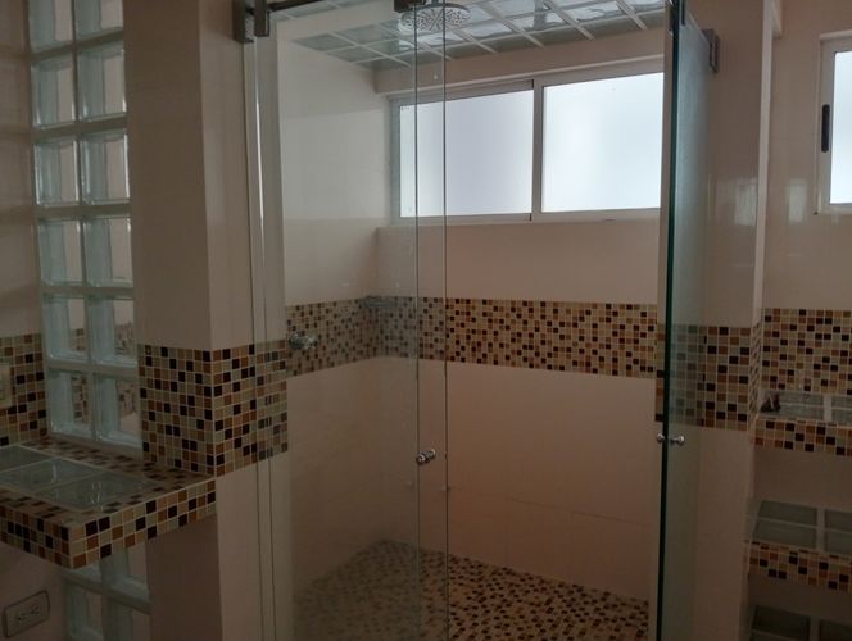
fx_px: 690
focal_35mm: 28
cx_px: 426
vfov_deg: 49.9
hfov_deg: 63.4
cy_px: 320
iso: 114
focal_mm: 3.98
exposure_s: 1/33.3
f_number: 1.8
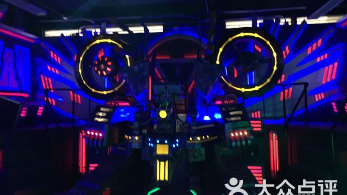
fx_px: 294
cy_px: 84
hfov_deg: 61.0
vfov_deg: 36.6
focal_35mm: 32
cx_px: 175
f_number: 2.2
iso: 320
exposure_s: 1/17
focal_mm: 4.15
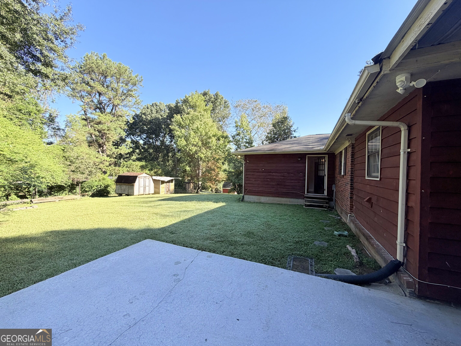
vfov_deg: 85.7
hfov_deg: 102.1
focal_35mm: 14
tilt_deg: -0.4
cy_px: 173
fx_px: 186
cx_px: 230
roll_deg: -1.1
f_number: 2.2
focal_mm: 2.22
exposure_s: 1/502
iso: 40
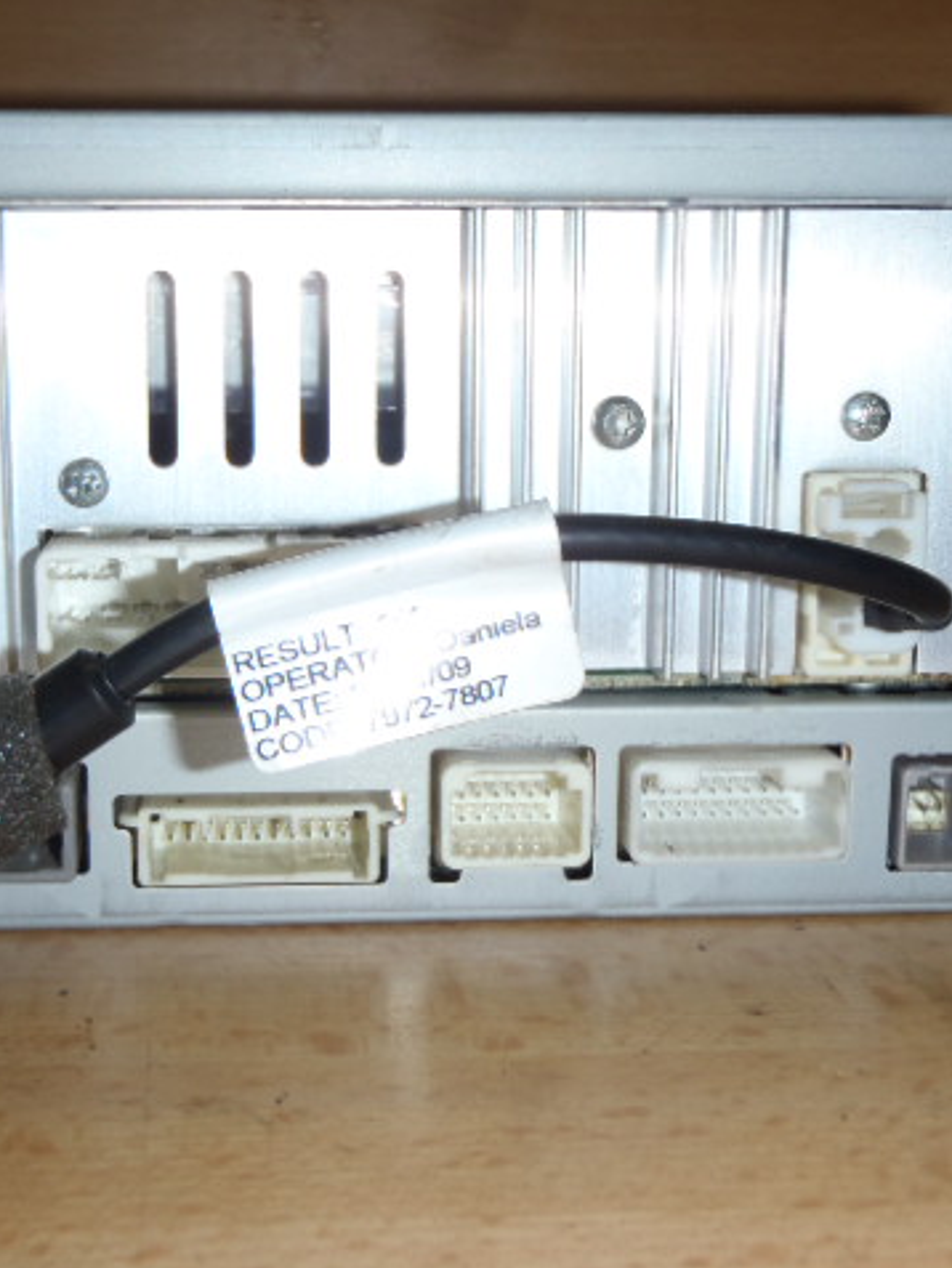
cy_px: 633
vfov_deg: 37.5
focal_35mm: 51
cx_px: 327
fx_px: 1869
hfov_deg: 28.4
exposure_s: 1/40
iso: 100
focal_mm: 6.83
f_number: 4.6
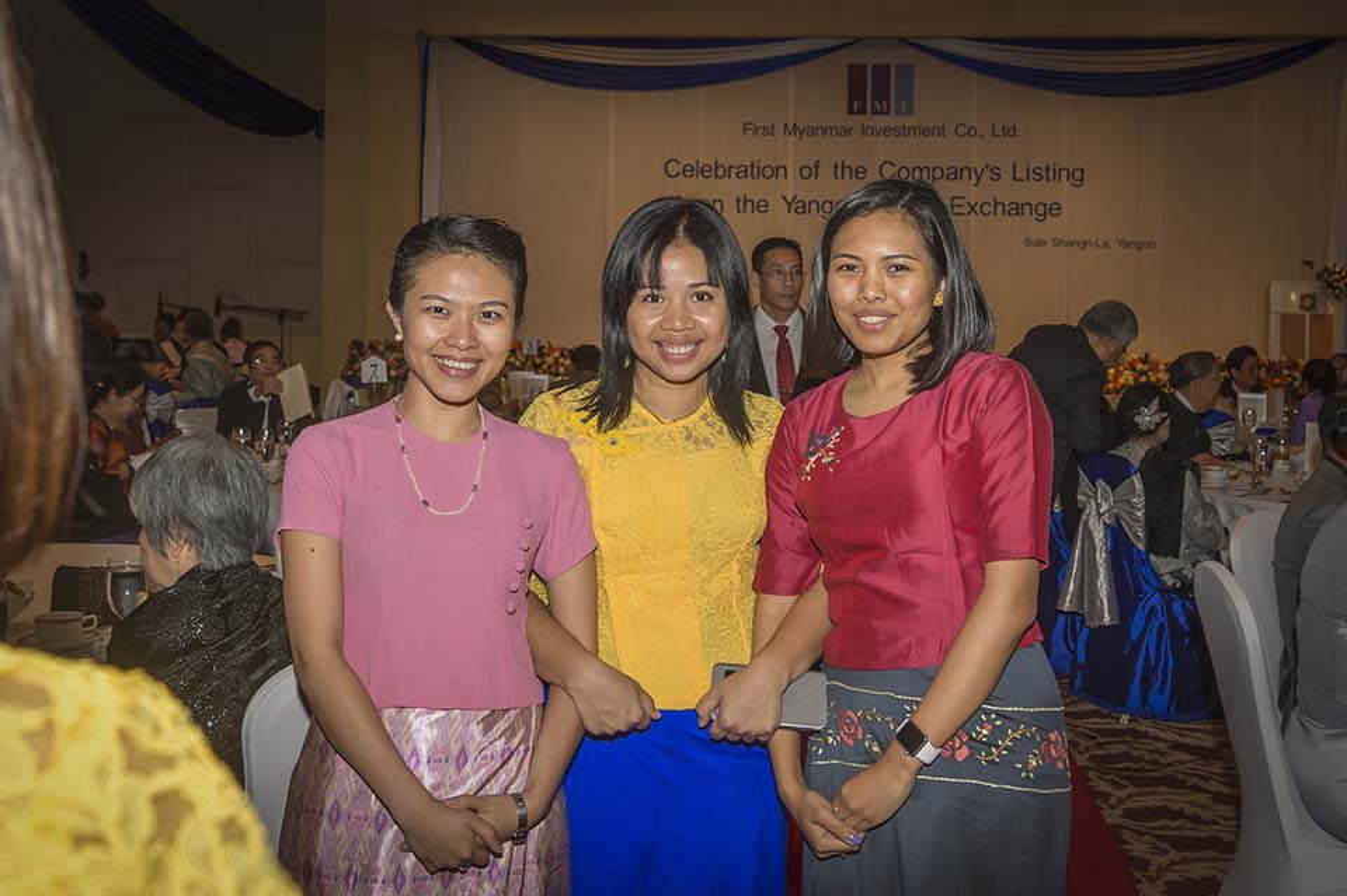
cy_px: 448
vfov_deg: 41.1
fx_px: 1197
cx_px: 674
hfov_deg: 58.7
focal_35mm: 32
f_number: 8
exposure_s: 1/250
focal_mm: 32
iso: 640
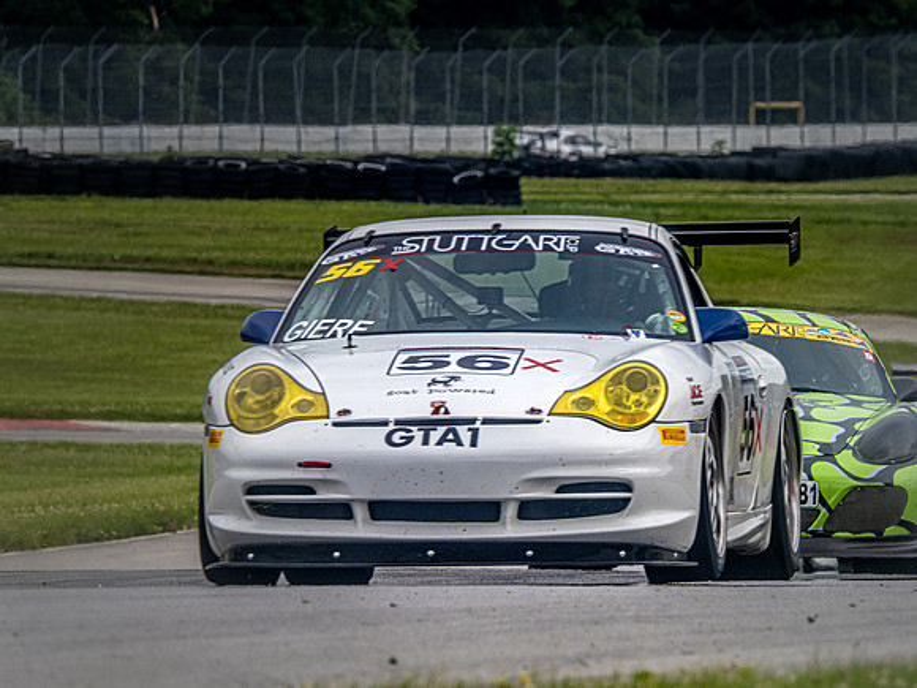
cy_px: 344
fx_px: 22279
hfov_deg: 2.4
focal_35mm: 841
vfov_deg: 1.8
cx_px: 458
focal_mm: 420
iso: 320
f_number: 13
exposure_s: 1/320
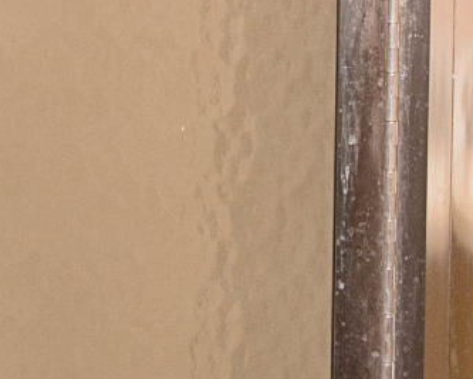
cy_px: -155
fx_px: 2368
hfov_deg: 11.4
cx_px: 148
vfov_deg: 9.0
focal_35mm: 169
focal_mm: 20
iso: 500
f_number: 11
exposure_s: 1/60
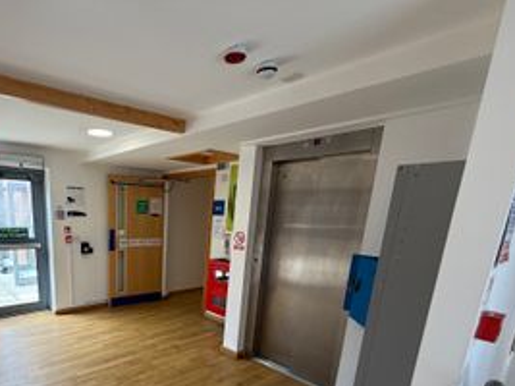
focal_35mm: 21
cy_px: 286
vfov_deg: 60.2
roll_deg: -2.7
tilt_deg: -13.4
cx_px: 154
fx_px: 312
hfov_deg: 75.4
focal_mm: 2.22
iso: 64
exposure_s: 1/109
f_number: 2.2
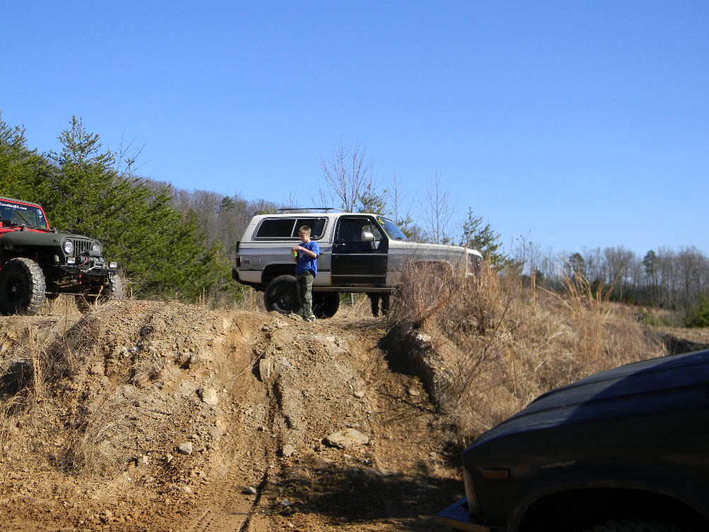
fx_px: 860
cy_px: 262
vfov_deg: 34.3
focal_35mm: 42
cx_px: 362
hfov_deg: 44.8
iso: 80
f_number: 3.8
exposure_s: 1/691
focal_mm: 7.3
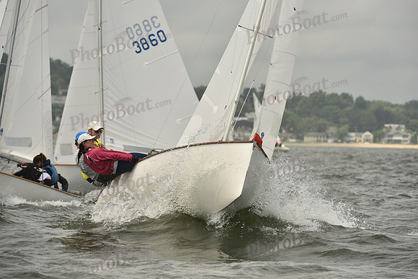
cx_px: 209
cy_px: 140
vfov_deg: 4.6
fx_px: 3484
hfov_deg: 6.9
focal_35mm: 300
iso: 320
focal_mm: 300
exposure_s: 1/1250
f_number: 8
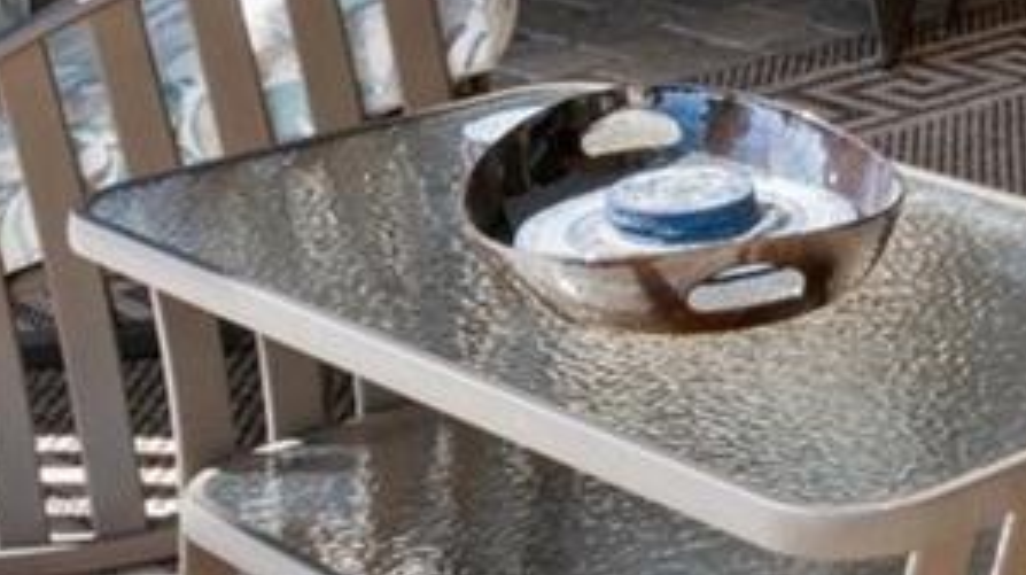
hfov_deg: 17.8
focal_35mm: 110
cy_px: -616
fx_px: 2985
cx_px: 1467
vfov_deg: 10.1
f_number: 8
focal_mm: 13
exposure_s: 1/8
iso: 320
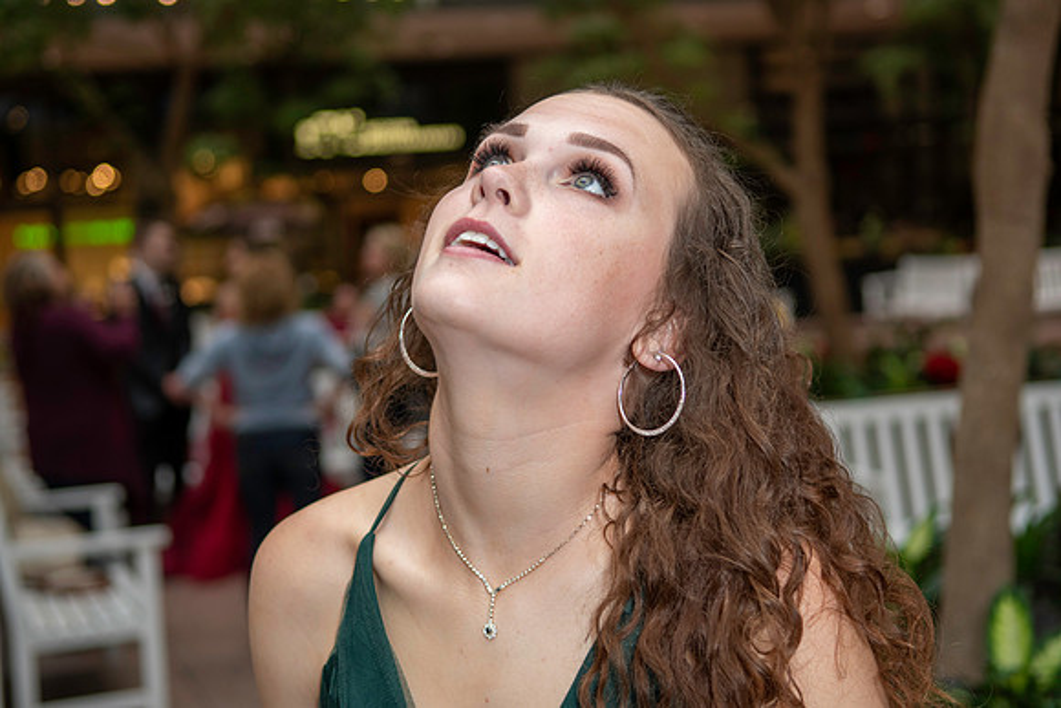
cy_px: 354
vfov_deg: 20.6
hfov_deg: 30.5
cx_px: 530
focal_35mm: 66
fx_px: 1946
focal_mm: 44
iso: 200
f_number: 2.8
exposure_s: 1/160
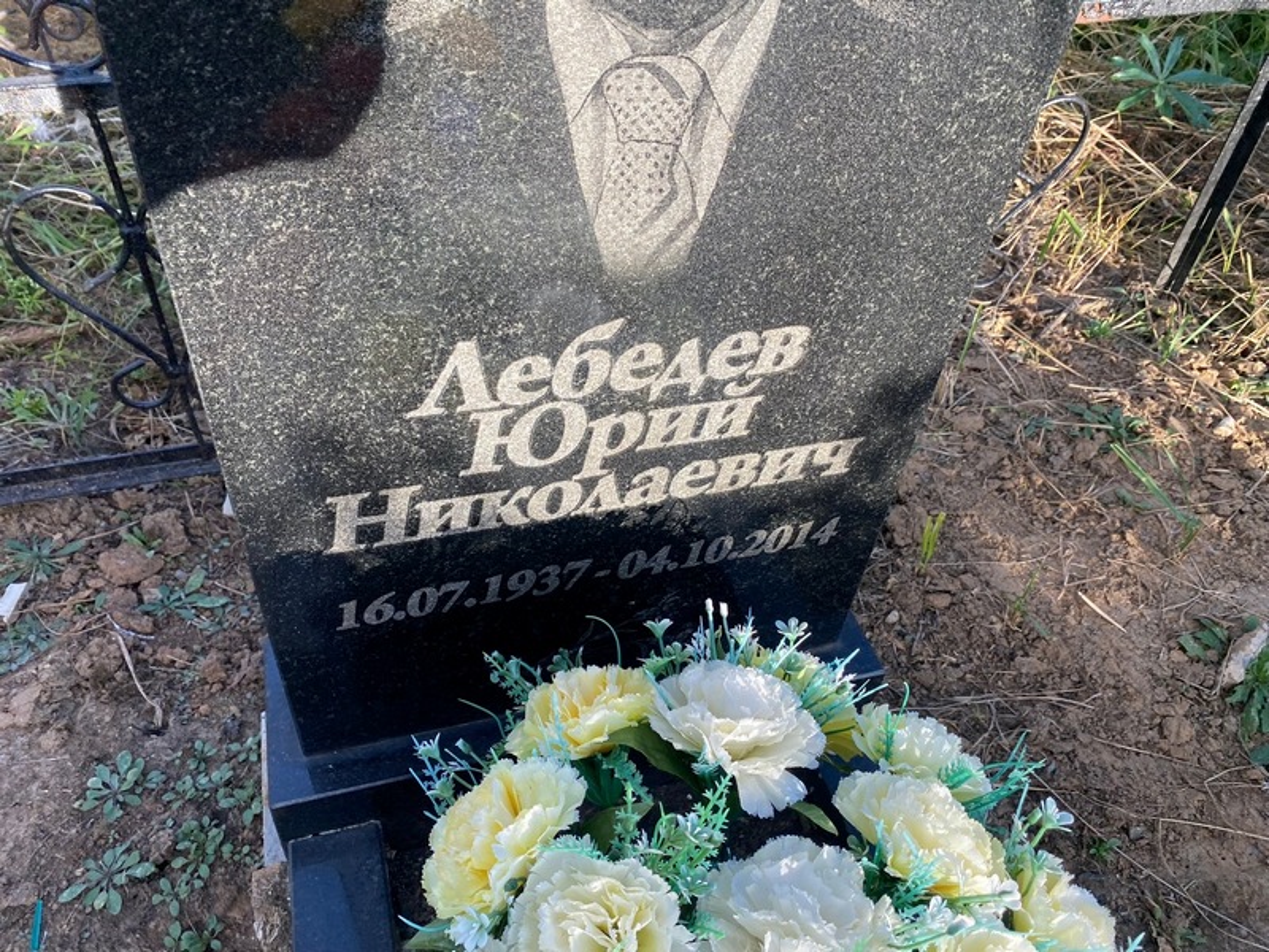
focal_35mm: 26
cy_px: 476
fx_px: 953
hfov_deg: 67.3
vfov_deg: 53.1
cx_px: 634
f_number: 1.8
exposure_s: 1/822
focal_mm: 4.25
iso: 32
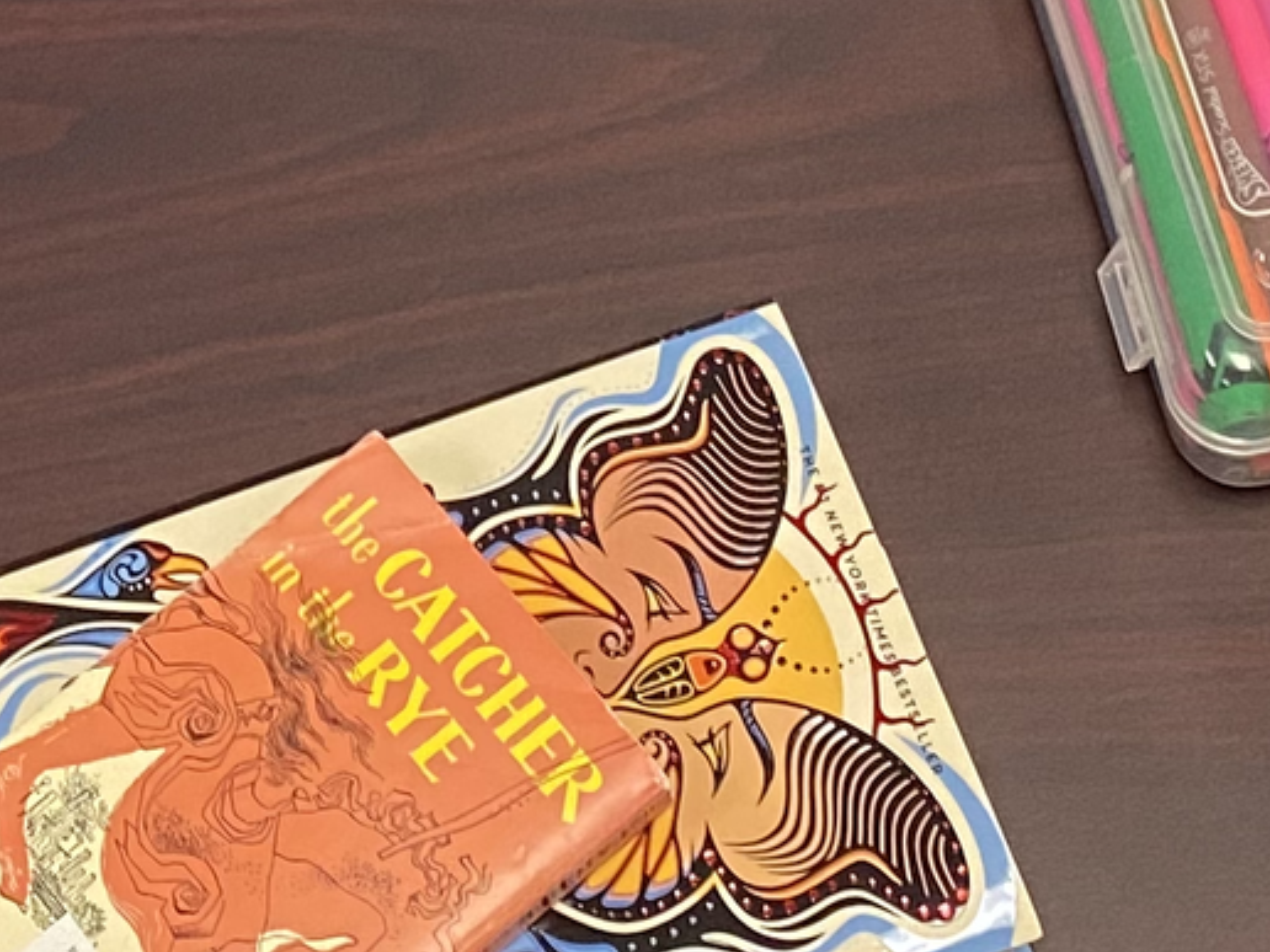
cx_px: -52
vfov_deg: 10.6
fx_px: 4623
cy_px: -1084
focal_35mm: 126
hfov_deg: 15.3
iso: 160
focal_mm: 4.25
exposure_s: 1/60
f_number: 1.8
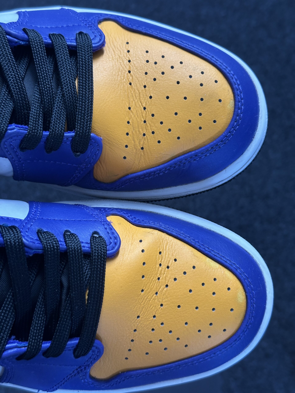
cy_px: 196
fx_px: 545
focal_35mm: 48
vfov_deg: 39.7
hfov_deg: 30.3
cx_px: 148
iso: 200
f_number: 1.78
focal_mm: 6.86
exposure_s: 1/33
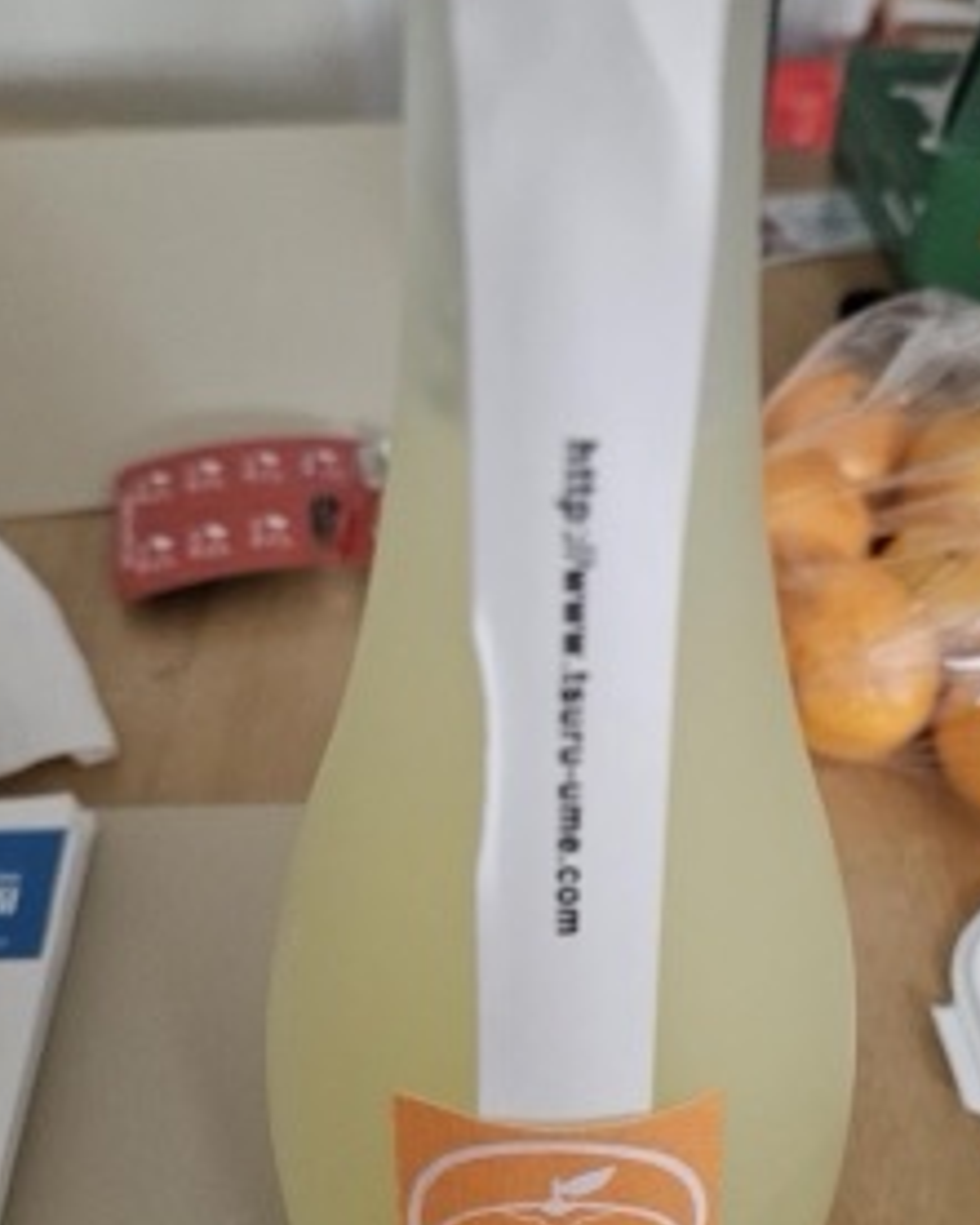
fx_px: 1413
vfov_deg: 46.8
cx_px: 639
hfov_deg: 37.9
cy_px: 661
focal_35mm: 39
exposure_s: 1/60
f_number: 1.8
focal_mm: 5.4
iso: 640
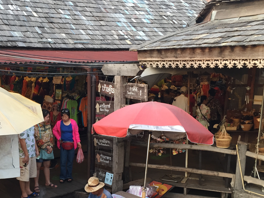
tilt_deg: -13.9
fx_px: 358
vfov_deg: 30.3
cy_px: 149
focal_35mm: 47
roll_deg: +0.1
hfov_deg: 39.3
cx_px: 65
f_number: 2.2
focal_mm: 4.15
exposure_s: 1/40
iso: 32
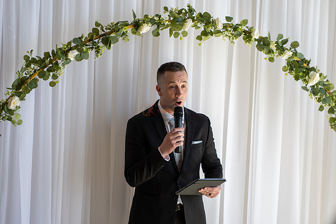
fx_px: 1637
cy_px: 93
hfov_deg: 11.7
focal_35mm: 175
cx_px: 168
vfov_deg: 7.8
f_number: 3.2
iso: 100
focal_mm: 150
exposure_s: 1/160
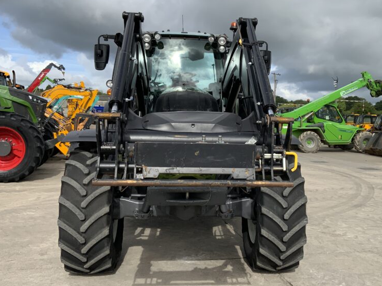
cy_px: 133
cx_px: 219
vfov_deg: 36.0
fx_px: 442
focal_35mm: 40
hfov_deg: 46.6
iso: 16
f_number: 1.8
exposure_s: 1/1675
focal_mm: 3
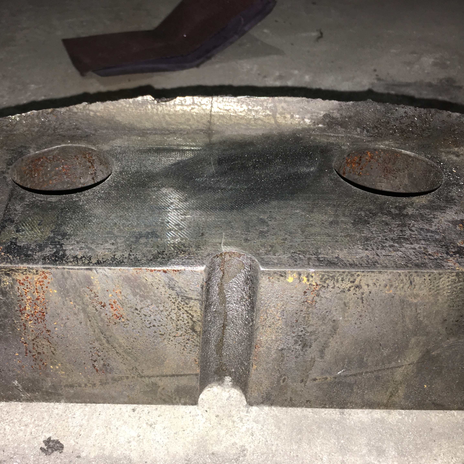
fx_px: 546
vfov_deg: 46.0
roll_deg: +0.7
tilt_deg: -36.8
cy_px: 234
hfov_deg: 45.6
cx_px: 173
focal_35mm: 36
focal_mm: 4.15
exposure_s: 1/20
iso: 32
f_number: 2.2
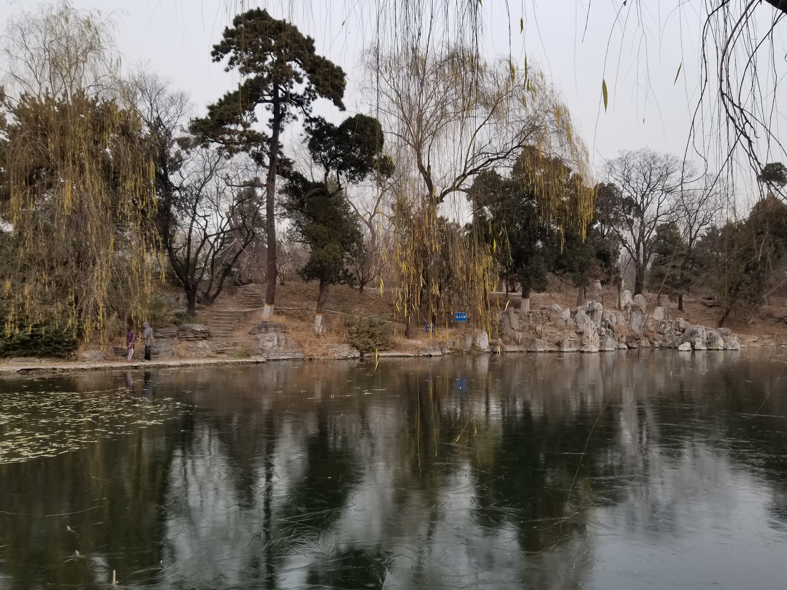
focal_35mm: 26
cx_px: 394
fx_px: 591
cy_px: 295
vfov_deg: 53.1
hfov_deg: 67.3
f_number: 1.7
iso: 50
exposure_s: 1/121
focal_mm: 4.25
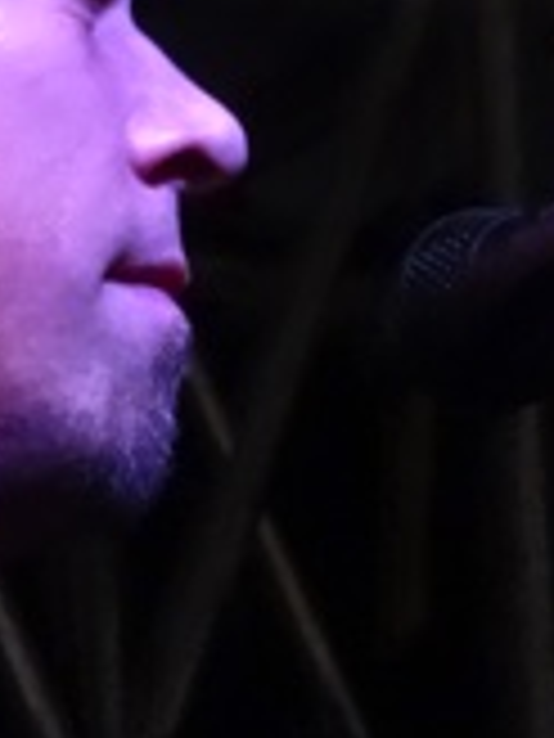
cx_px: 135
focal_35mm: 755
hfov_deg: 2.0
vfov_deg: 2.6
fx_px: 16111
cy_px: 1195
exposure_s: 1/80
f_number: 5.6
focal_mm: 24.36
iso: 800
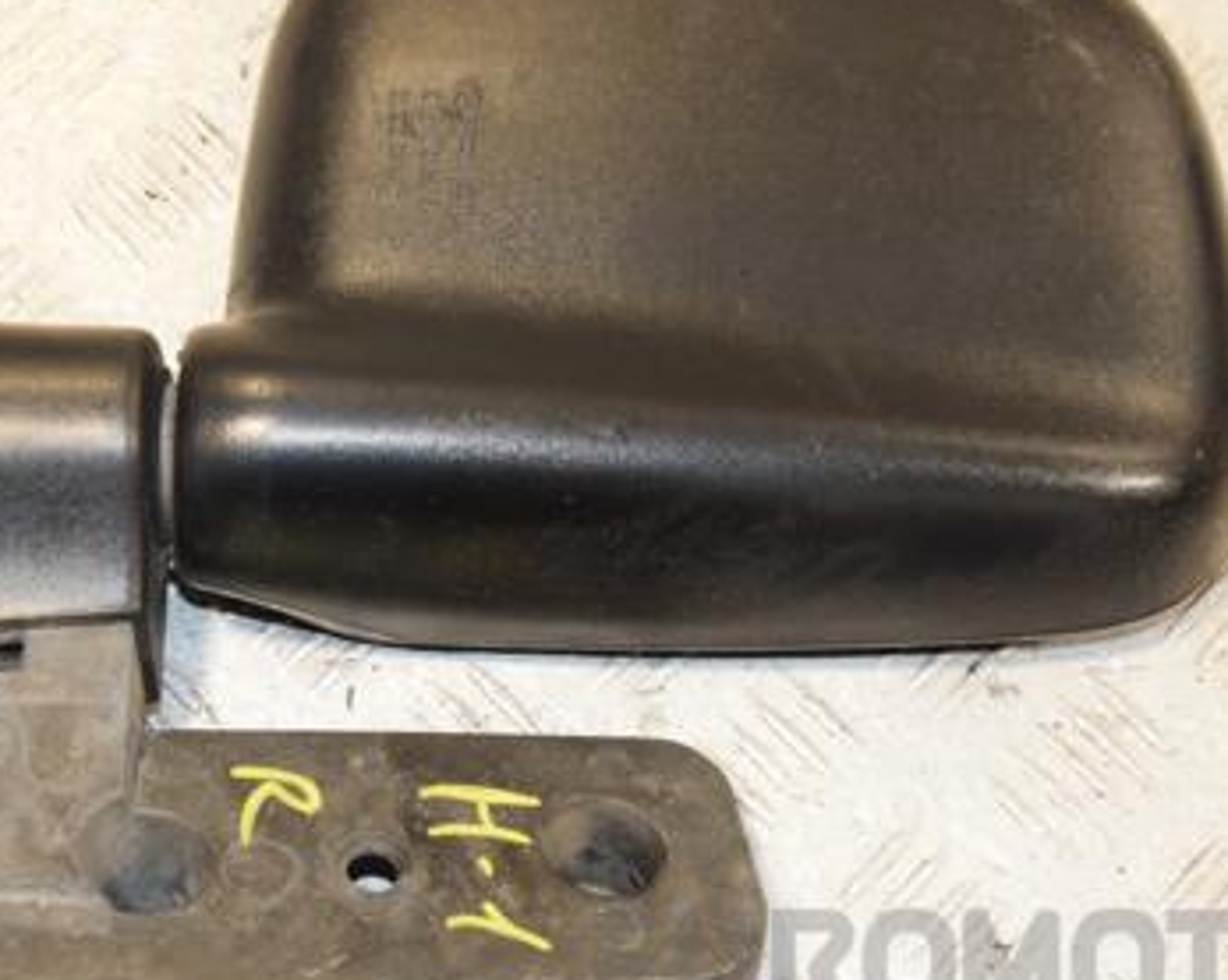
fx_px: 2832
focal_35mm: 78
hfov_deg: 24.4
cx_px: 527
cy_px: 492
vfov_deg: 19.6
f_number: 7.1
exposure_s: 1/200
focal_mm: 32
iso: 800
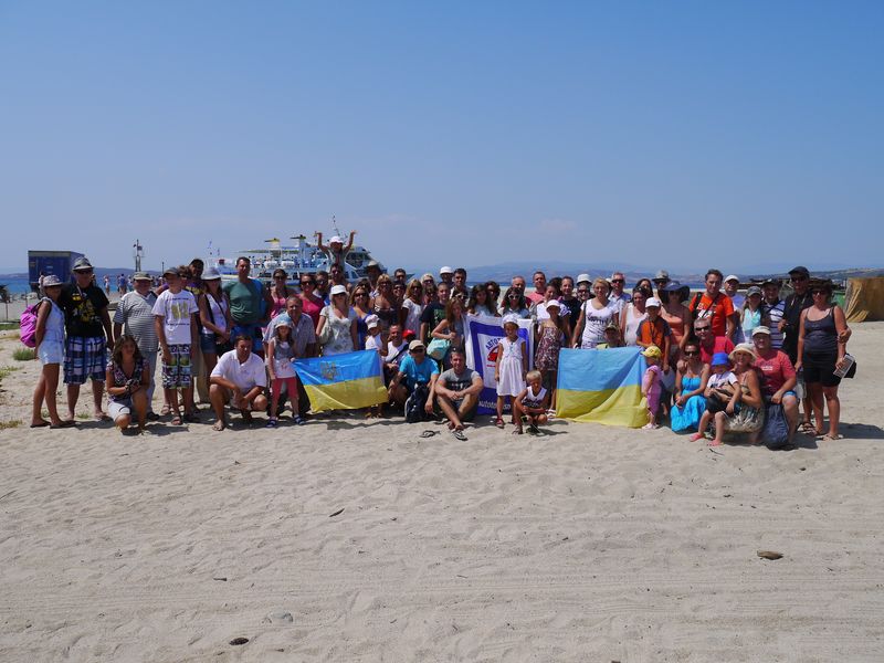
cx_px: 442
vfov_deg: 49.7
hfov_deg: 63.4
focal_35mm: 28
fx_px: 715
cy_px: 332
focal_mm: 14
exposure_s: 1/800
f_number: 10
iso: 160
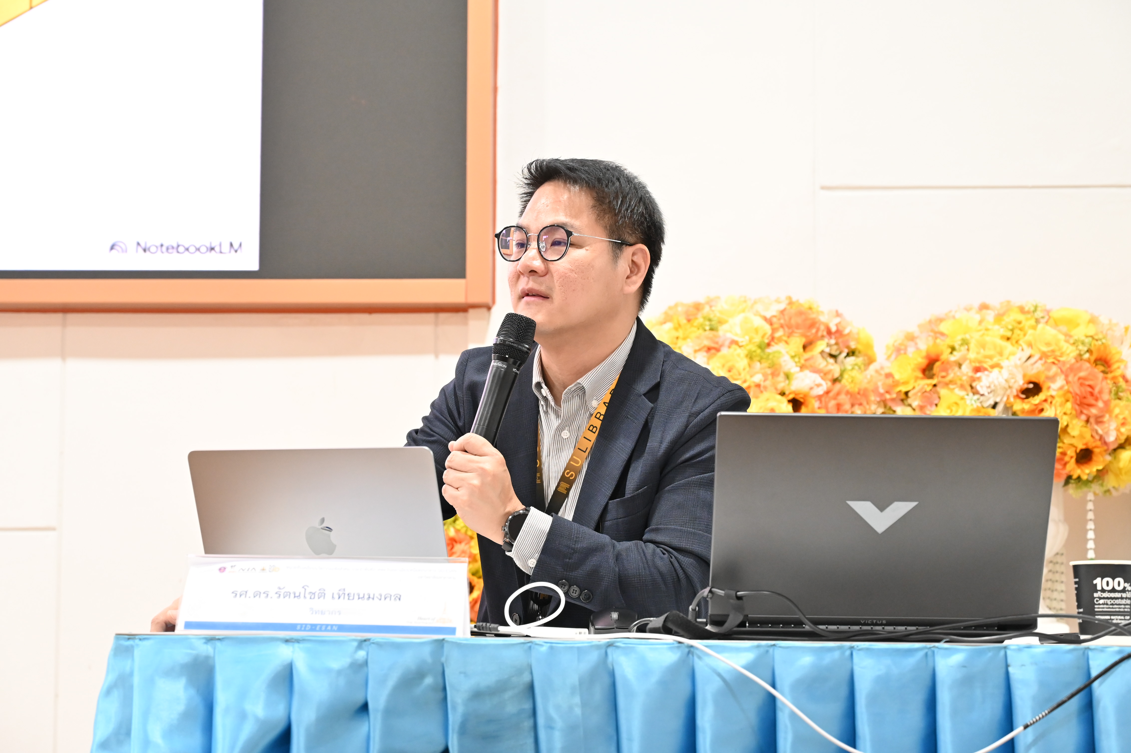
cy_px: 376
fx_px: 2198
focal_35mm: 70
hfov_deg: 28.9
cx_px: 566
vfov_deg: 19.4
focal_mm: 70
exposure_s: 1/125
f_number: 5.6
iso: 3200
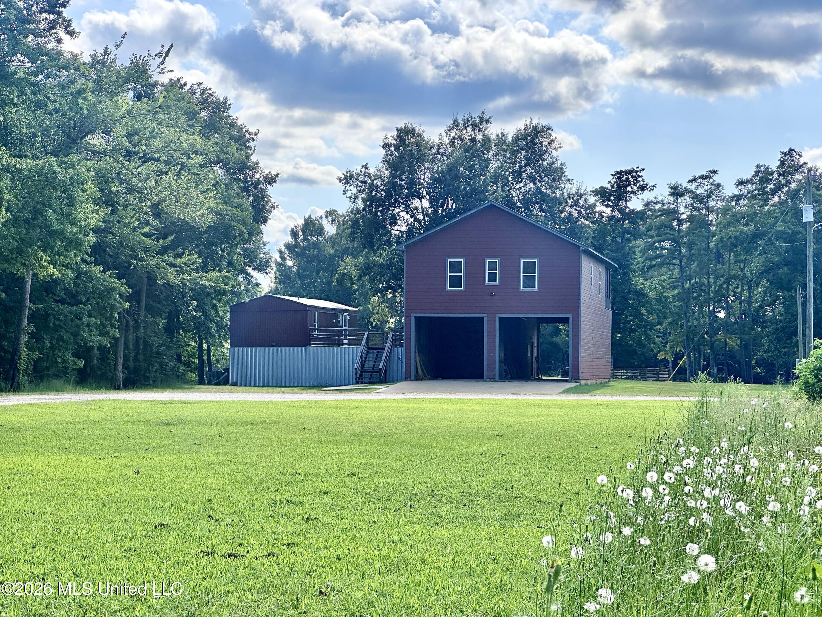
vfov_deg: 19.1
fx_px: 1828
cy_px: 308
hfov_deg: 25.3
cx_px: 411
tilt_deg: +0.5
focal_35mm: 77
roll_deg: -0.5
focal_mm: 9
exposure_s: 1/1143
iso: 32
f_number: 2.8
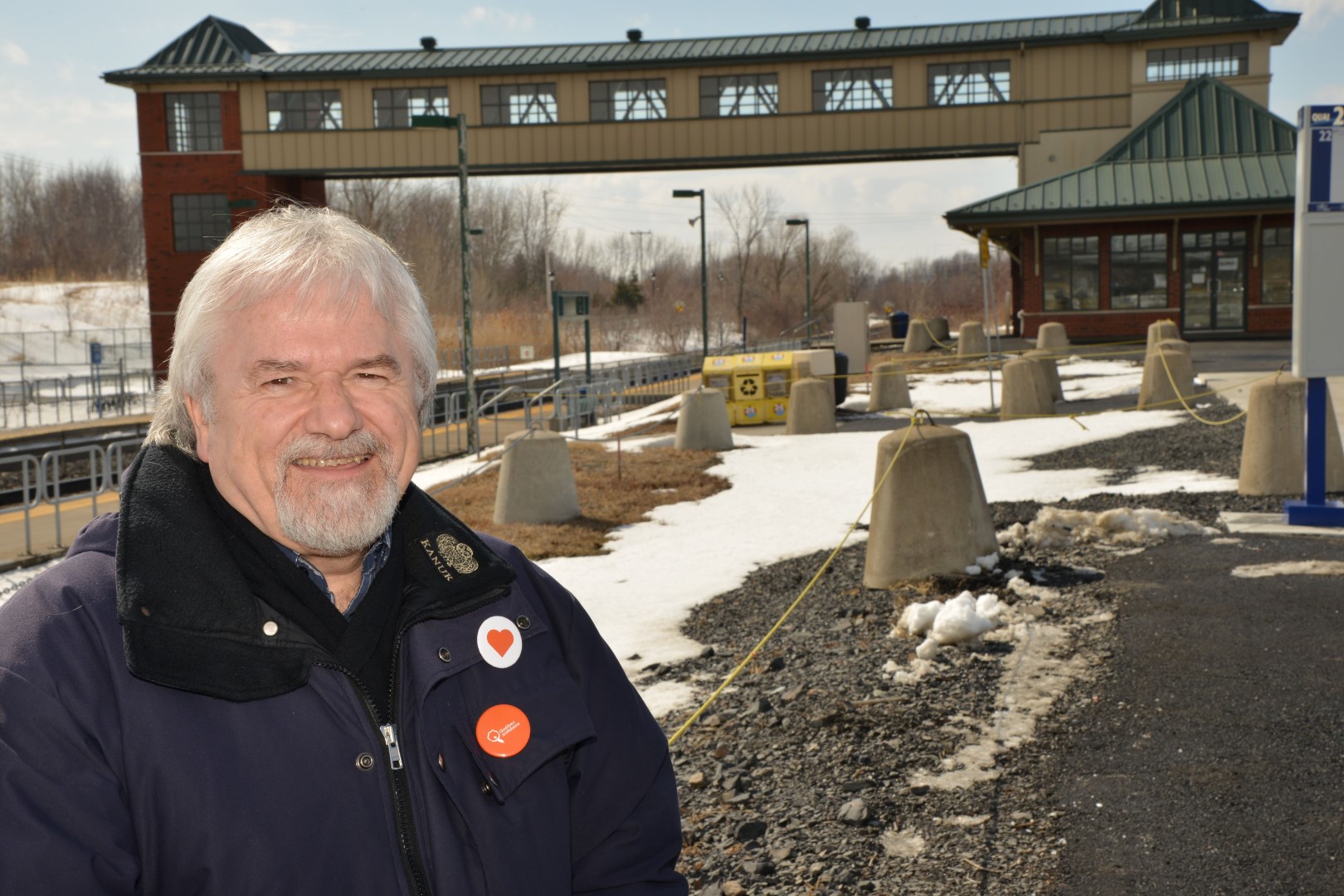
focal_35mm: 58
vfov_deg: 23.4
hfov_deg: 34.5
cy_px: 448
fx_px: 2165
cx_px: 672
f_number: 18
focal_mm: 58
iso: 320
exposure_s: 1/250
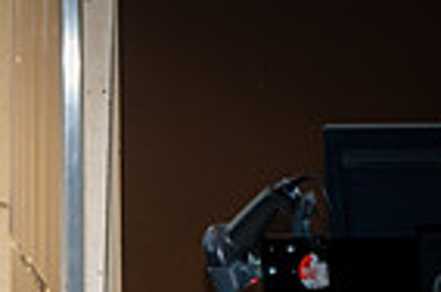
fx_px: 5757
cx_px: -289
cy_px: 565
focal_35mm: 471
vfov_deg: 2.9
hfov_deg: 4.4
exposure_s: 1/100
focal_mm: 115
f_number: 6.3
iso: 5600
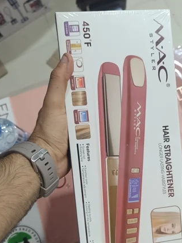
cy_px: 143
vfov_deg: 51.1
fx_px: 252
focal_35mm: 36
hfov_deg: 39.2
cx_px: 121
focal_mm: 6.14
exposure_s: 1/60
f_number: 1.65
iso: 1012
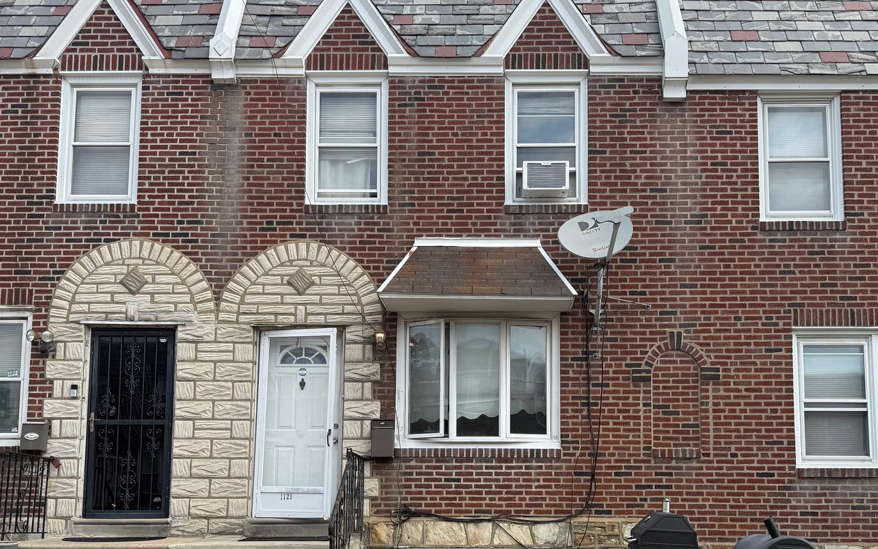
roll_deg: -0.1
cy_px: 425
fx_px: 909
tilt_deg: +5.9
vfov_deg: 32.8
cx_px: 480
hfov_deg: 51.5
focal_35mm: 38
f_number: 1.78
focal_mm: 6.76
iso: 80
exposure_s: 1/2703
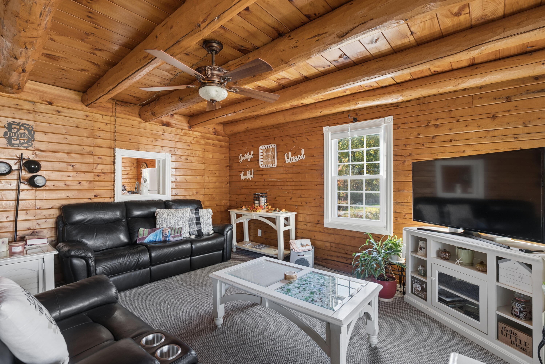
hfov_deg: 96.7
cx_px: 272
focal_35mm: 16
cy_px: 182
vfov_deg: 73.8
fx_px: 242
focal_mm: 16
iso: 320
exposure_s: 1/5
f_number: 7.1
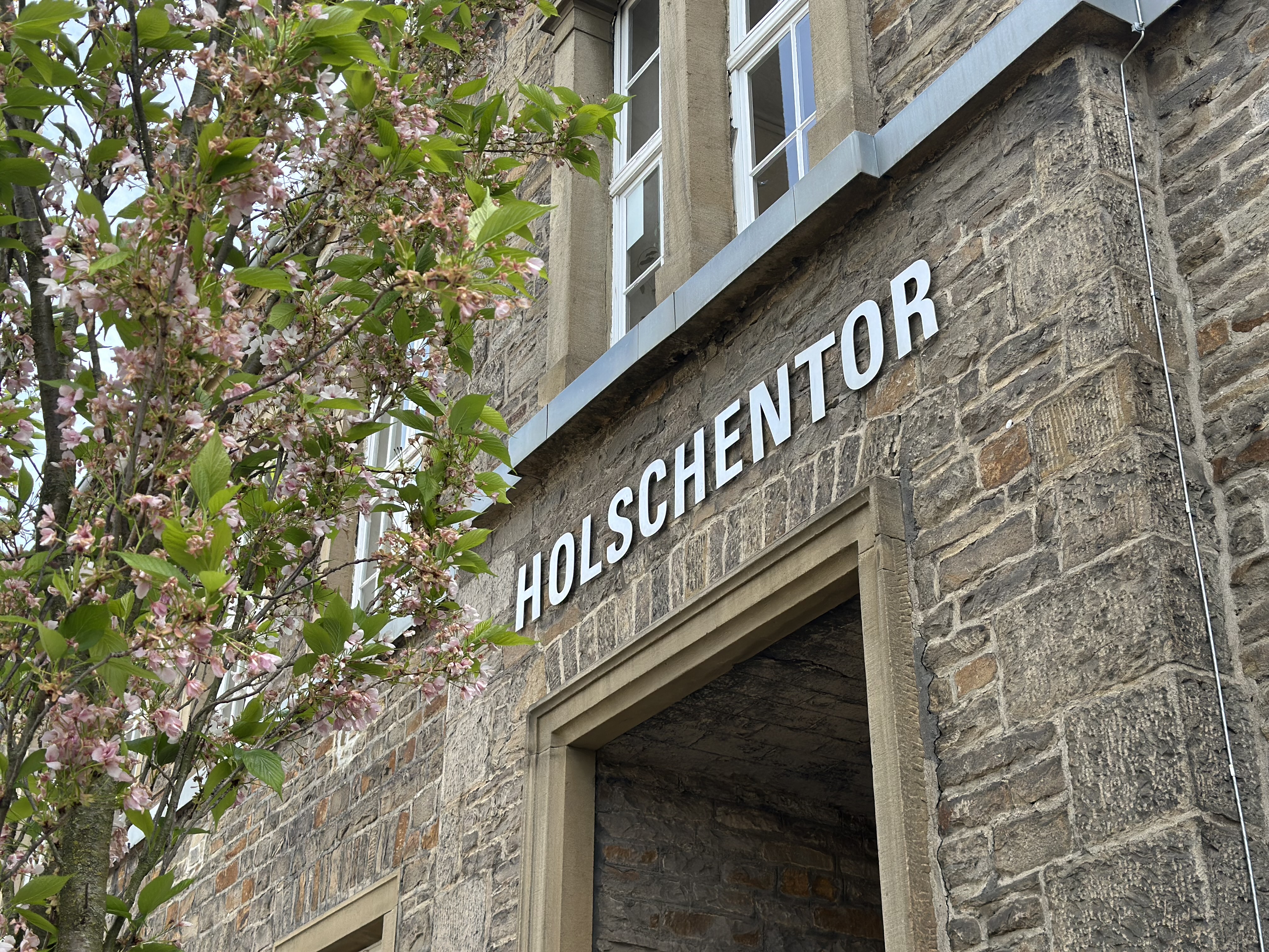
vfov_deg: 30.3
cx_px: 634
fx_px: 1760
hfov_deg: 39.7
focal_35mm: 48
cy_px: 476
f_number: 1.78
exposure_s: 1/810
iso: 80
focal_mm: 6.86
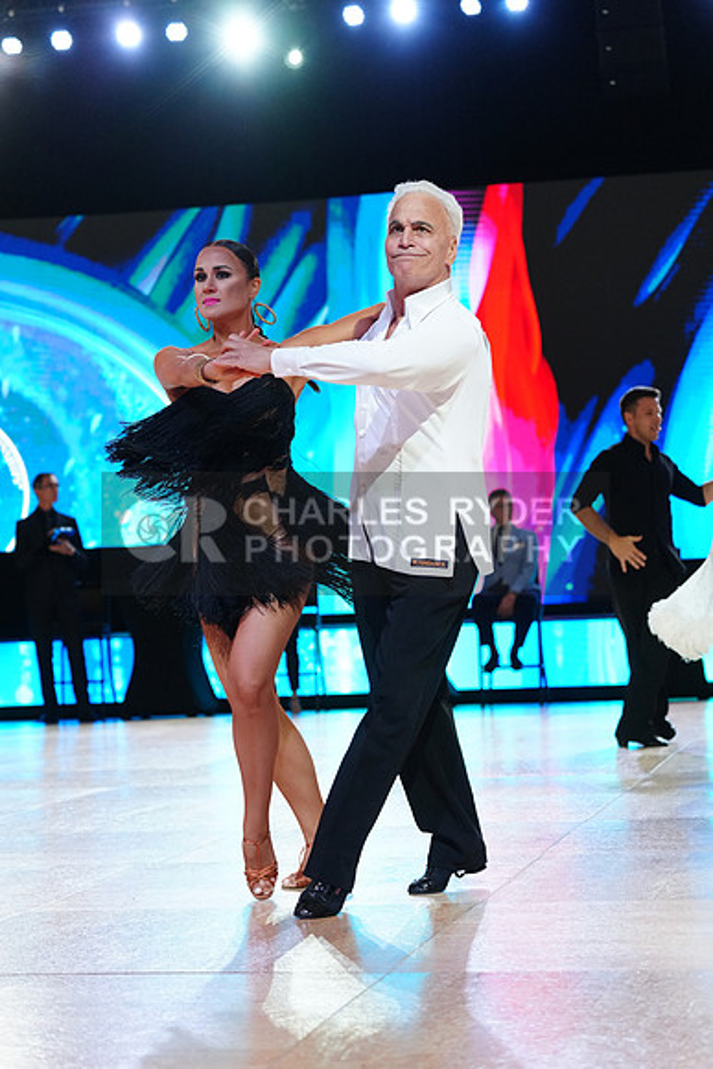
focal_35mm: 82
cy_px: 534
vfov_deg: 24.8
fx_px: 2434
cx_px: 356
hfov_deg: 16.7
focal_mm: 82
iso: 2500
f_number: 4
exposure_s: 1/320
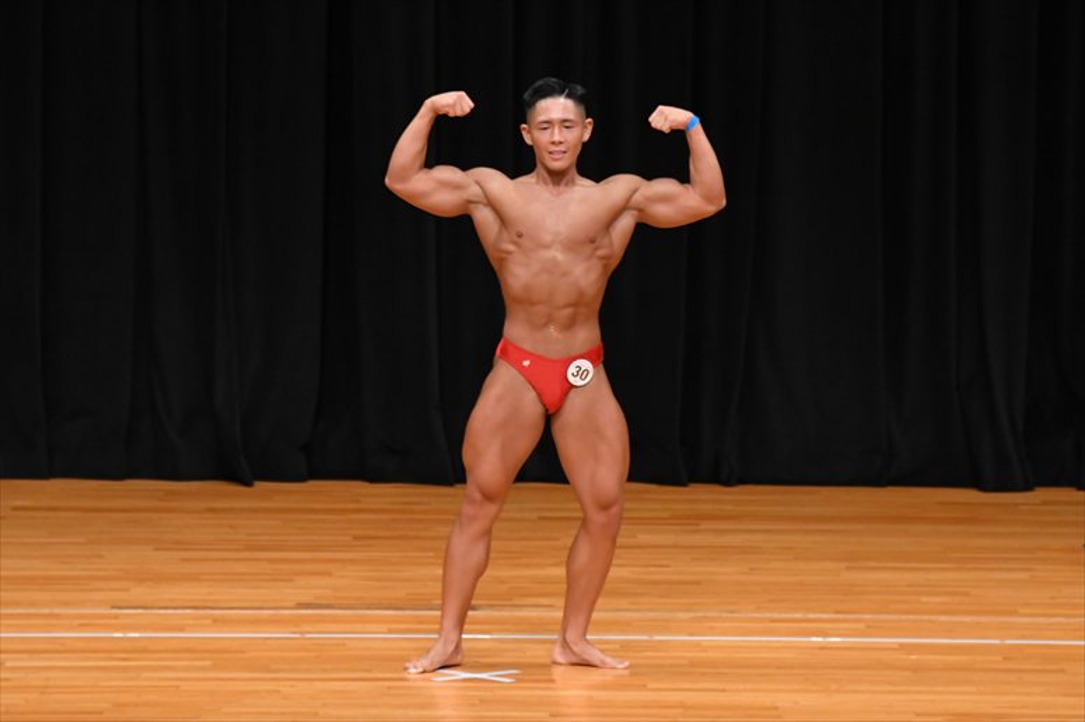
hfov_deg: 7.6
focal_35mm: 270
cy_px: 361
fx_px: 8134
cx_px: 542
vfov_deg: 5.1
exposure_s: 1/400
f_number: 5.6
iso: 3200
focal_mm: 180
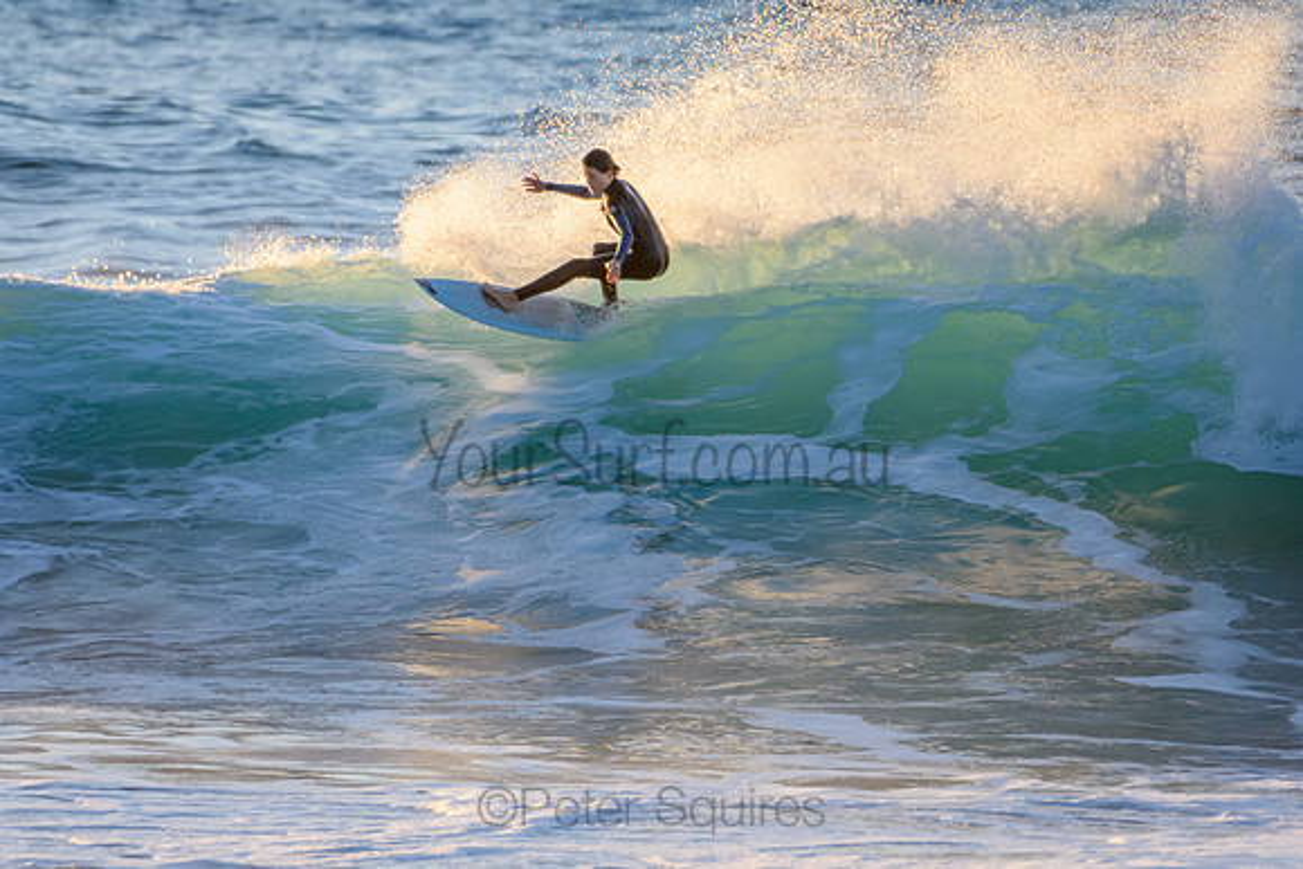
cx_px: 652
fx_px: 27151
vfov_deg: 1.8
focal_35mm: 750
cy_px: 434
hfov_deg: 2.7
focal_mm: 500
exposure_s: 1/1600
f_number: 5.6
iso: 720
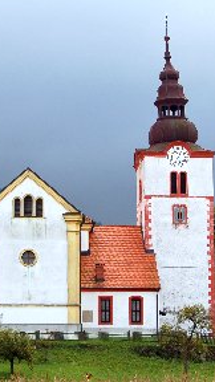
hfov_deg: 9.9
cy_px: 186
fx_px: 1236
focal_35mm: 122
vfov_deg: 17.6
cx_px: 86
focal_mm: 50
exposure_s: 1/250
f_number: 8
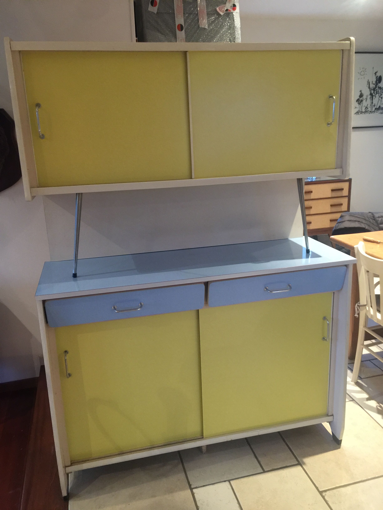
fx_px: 428
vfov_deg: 61.7
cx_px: 192
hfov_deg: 48.2
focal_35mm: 29
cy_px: 255
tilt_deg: -15.3
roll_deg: +1.7
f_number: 2.2
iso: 100
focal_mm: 4.15
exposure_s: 1/10
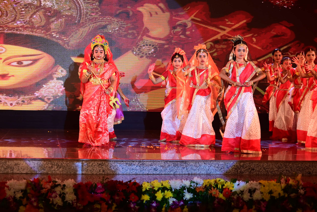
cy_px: 106
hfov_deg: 19.5
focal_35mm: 105
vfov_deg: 13.0
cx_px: 158
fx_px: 925
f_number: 7.1
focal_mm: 70
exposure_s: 1/250
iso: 2000
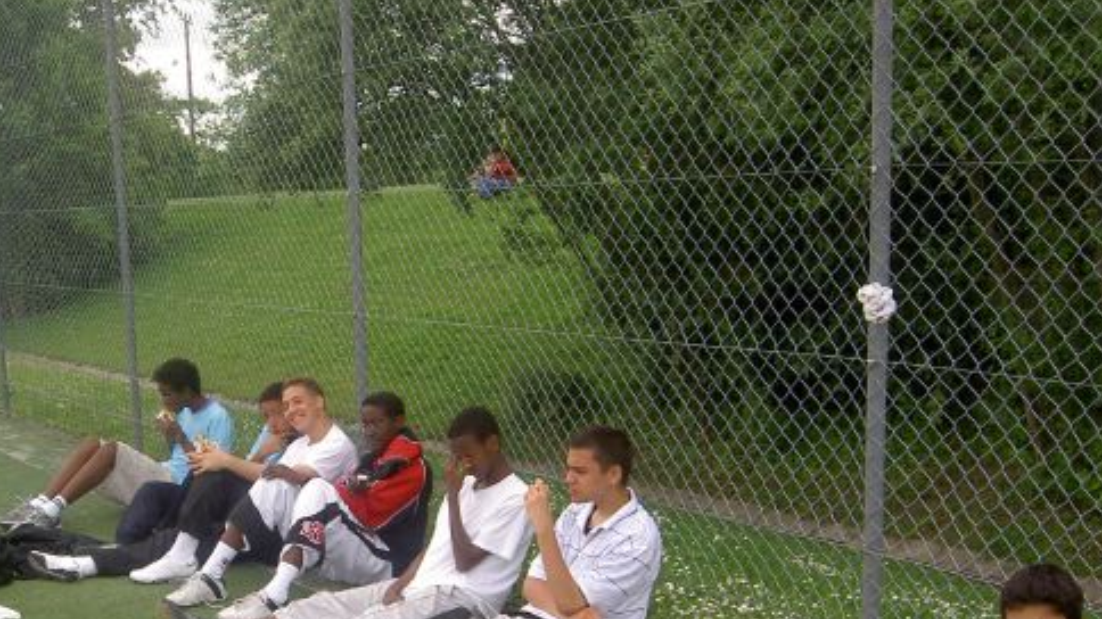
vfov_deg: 24.1
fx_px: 1431
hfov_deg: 41.7
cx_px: 389
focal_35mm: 49
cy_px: 489
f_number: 4.7
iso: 50
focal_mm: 5.6
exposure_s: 1/160
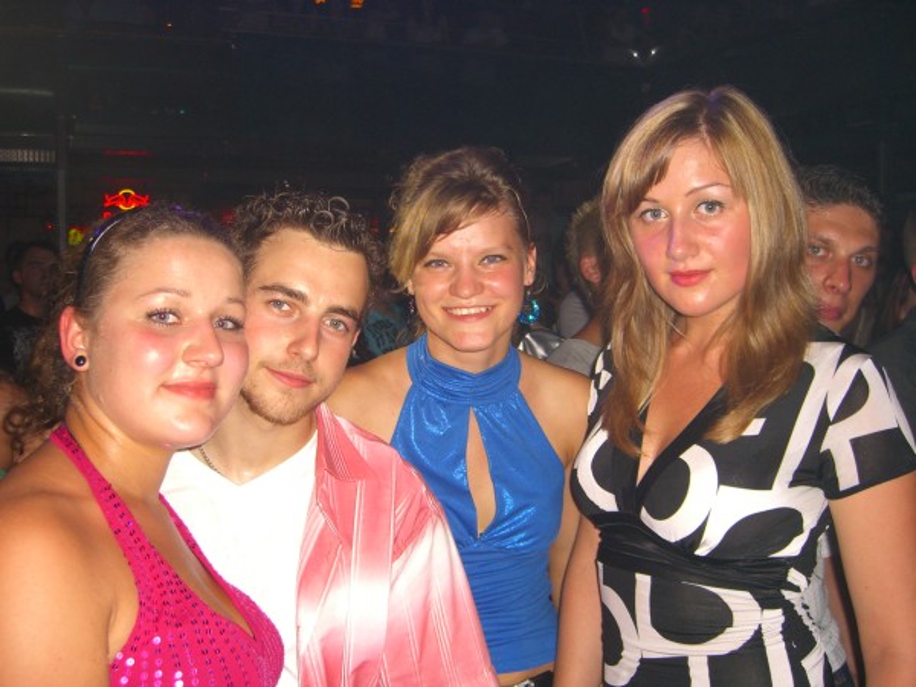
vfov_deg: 37.7
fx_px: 1006
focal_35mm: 38
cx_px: 458
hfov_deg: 49.0
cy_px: 344
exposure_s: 1/60
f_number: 2.8
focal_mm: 7.9
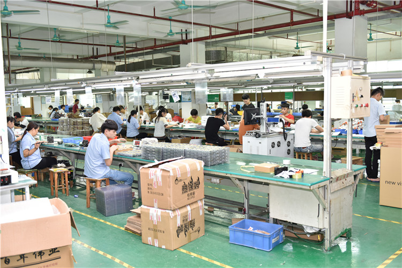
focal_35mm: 36
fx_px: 402
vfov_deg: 36.9
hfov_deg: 53.1
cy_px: 134
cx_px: 201
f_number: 3.5
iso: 500
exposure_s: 1/60
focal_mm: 36
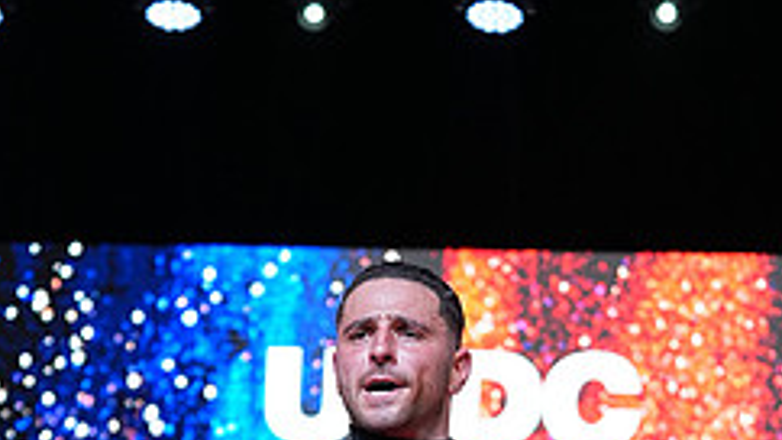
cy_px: 857
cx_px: 351
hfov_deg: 12.2
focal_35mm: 176
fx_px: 3649
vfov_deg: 6.7
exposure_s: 1/500
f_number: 4
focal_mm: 70
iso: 1250
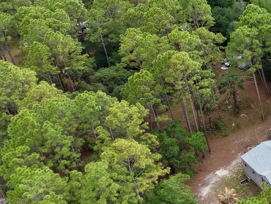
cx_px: 399
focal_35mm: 71
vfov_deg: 20.7
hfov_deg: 22.7
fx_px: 556
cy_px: 113
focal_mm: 8.67
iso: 200
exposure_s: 1/1250
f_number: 1.8
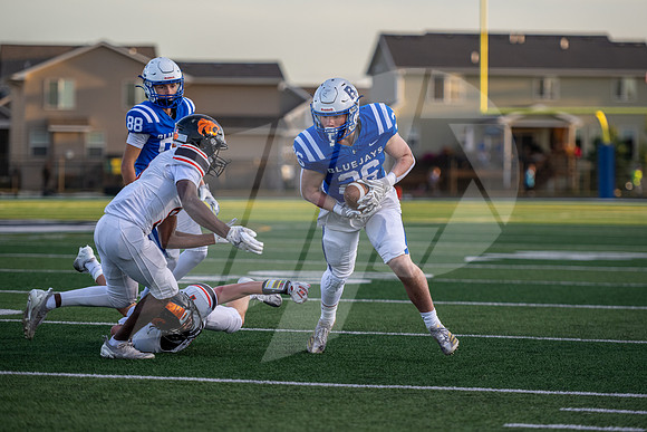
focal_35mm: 173
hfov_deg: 11.9
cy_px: 213
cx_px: 343
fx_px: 3113
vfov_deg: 7.9
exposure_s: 1/1600
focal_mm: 145
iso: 500
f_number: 2.8
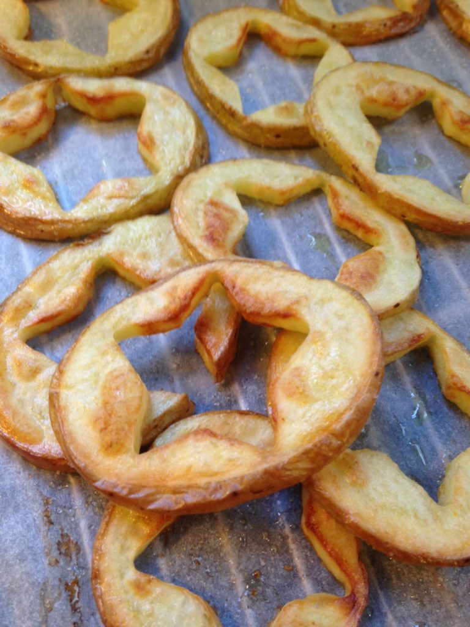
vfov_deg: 55.4
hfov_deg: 42.9
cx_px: 235
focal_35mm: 33
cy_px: 314
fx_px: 597
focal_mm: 4.12
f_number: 2.4
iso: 64
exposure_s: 1/20
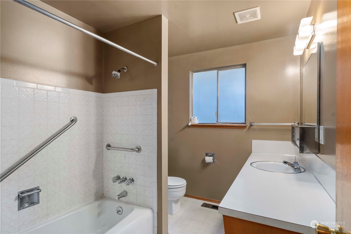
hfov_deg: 90.0
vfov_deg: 67.4
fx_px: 175
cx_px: 176
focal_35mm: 18
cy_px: 117
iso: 640
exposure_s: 1/60
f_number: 7.1
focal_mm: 18
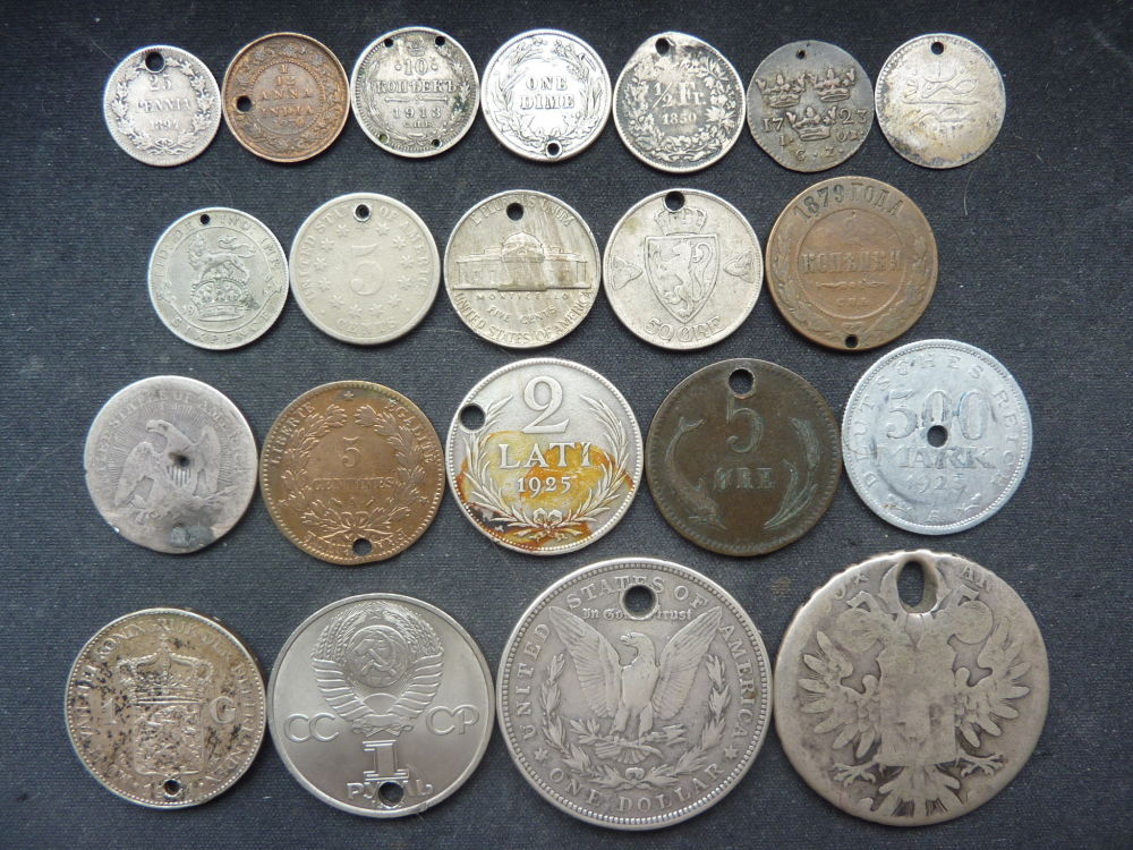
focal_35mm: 25
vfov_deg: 54.9
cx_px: 566
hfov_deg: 69.4
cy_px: 425
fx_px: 818
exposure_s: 1/40
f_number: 3.3
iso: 80
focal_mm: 4.1
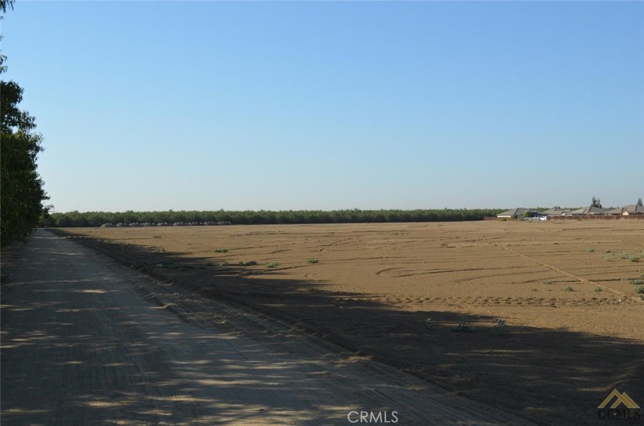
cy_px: 213
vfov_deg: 29.7
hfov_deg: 43.7
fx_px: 803
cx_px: 322
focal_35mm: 45
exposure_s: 1/250
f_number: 8
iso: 110
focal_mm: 30
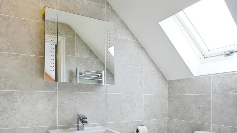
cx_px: 85
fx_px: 151
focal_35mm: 24
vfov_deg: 46.1
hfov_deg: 74.6
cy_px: 99
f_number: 9
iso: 2000
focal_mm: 16
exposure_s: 1/160
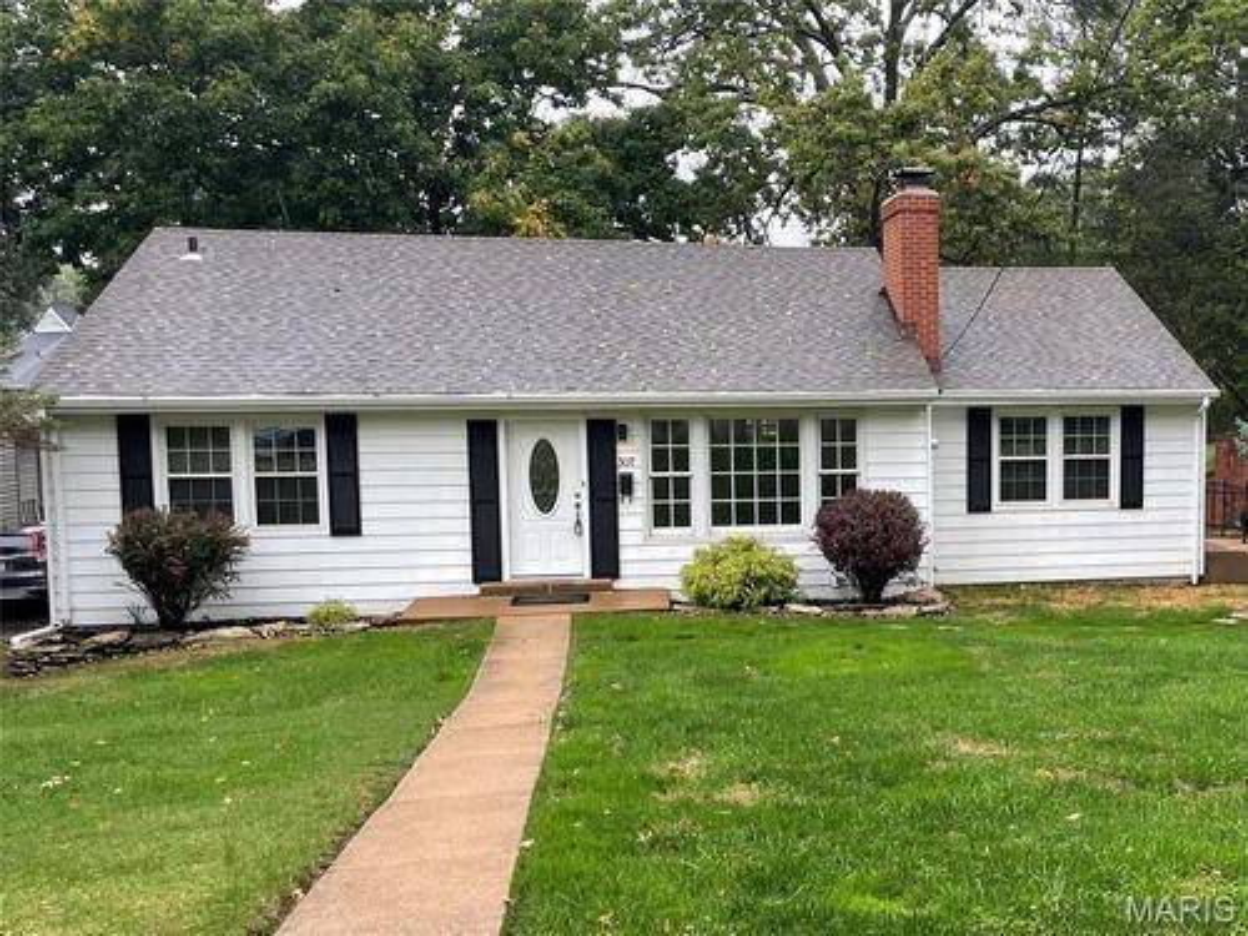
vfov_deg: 53.1
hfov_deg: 67.3
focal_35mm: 26
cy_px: 468
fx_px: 937
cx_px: 624
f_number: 1.6
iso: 32
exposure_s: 1/216
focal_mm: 4.2
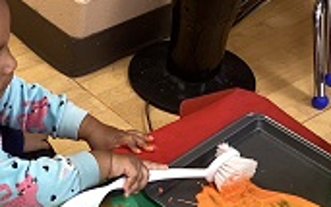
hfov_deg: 21.2
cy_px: 206
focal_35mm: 96
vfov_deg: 13.4
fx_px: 866
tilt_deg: -45.0
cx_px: 35
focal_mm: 3.3
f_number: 2.4
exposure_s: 1/60
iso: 200
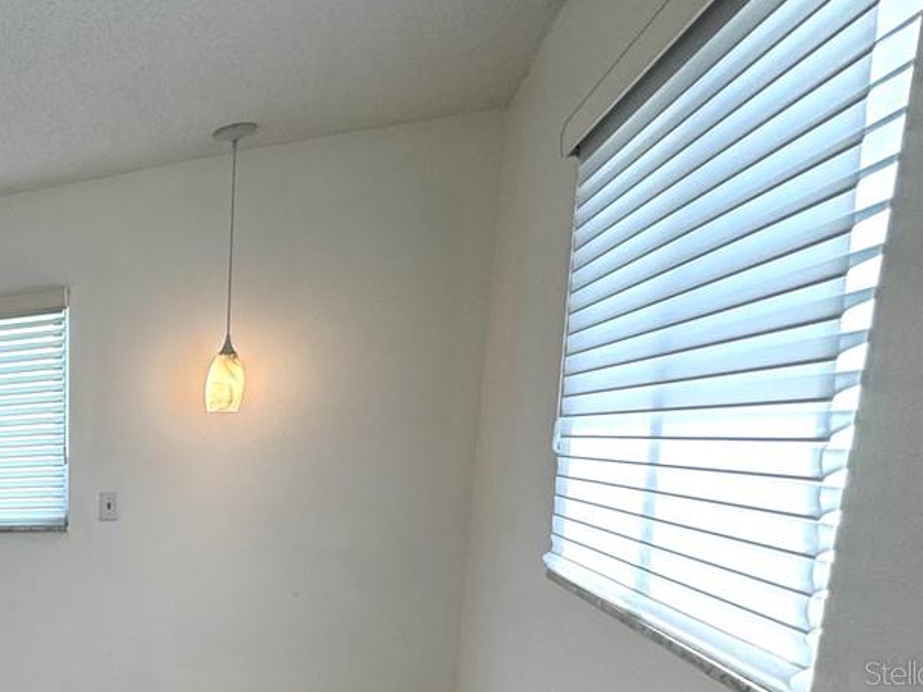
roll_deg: +3.3
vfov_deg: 35.4
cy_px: 672
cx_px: -212
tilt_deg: -12.7
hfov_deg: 36.9
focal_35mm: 37
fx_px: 987
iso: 50
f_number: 2.2
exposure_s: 1/120
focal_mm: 2.22
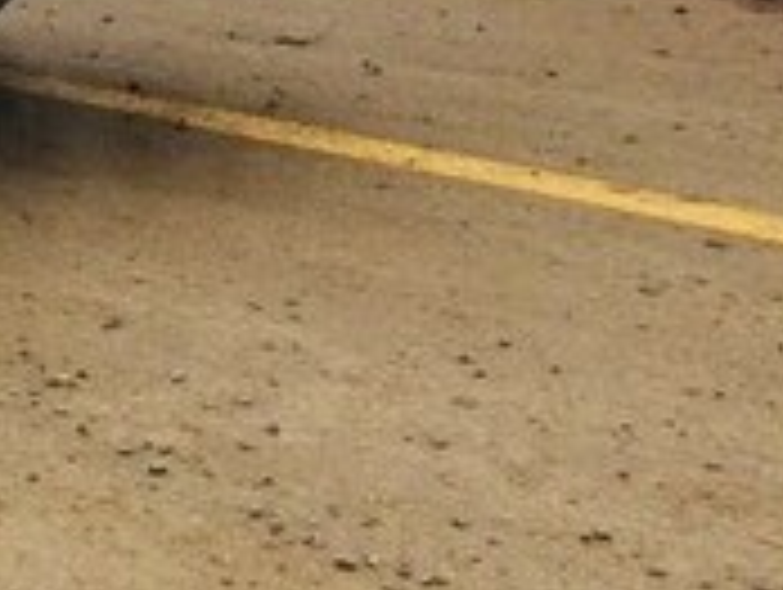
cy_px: 2
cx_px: -684
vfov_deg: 13.3
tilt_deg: -10.9
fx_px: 2492
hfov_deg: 15.1
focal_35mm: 110
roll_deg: +0.5
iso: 32
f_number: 2.2
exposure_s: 1/500
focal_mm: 4.15
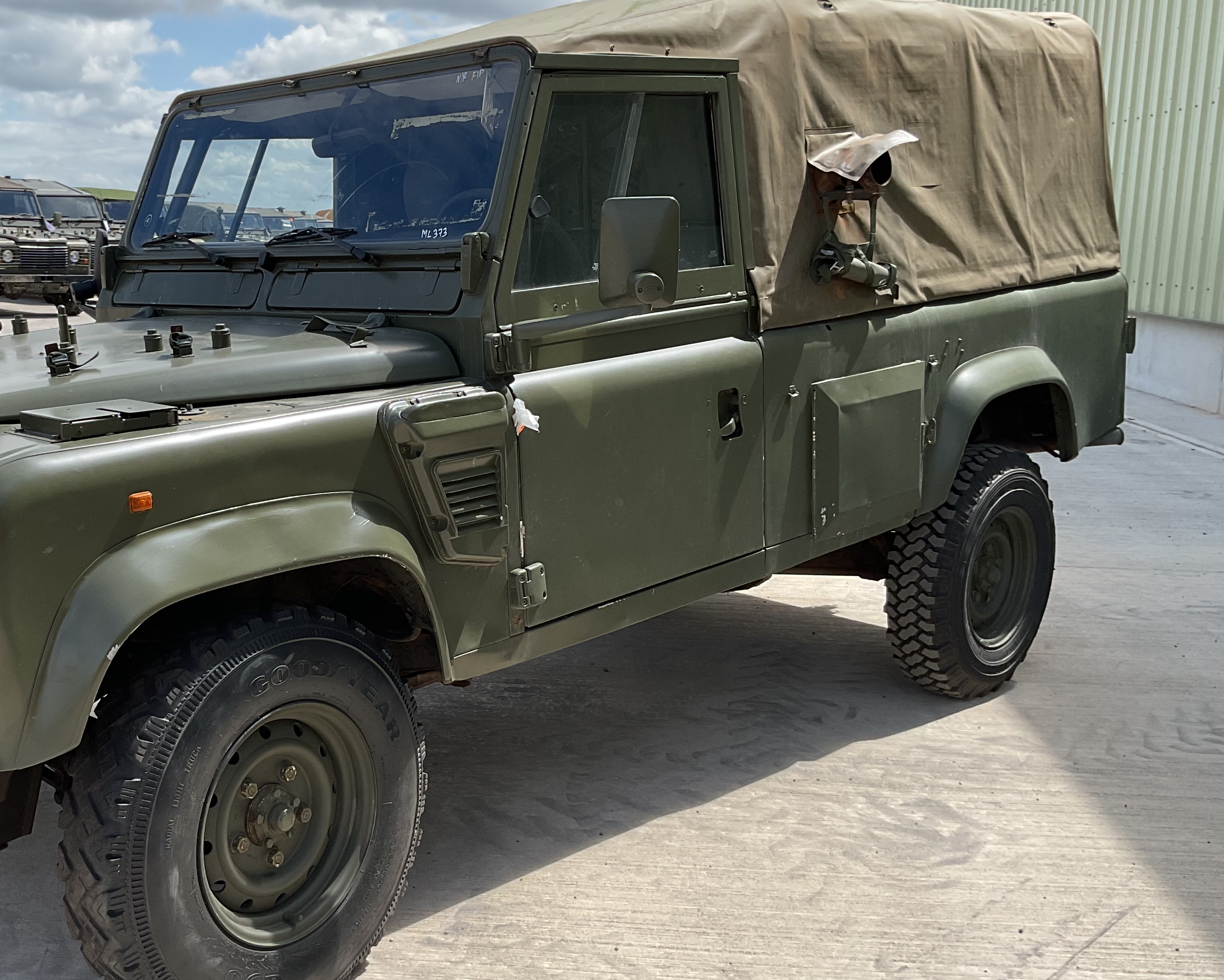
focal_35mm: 40
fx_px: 1449
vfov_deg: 37.3
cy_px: 485
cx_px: 396
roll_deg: -0.7
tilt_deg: -10.4
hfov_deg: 45.0
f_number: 1.8
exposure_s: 1/1451
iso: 16
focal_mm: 3
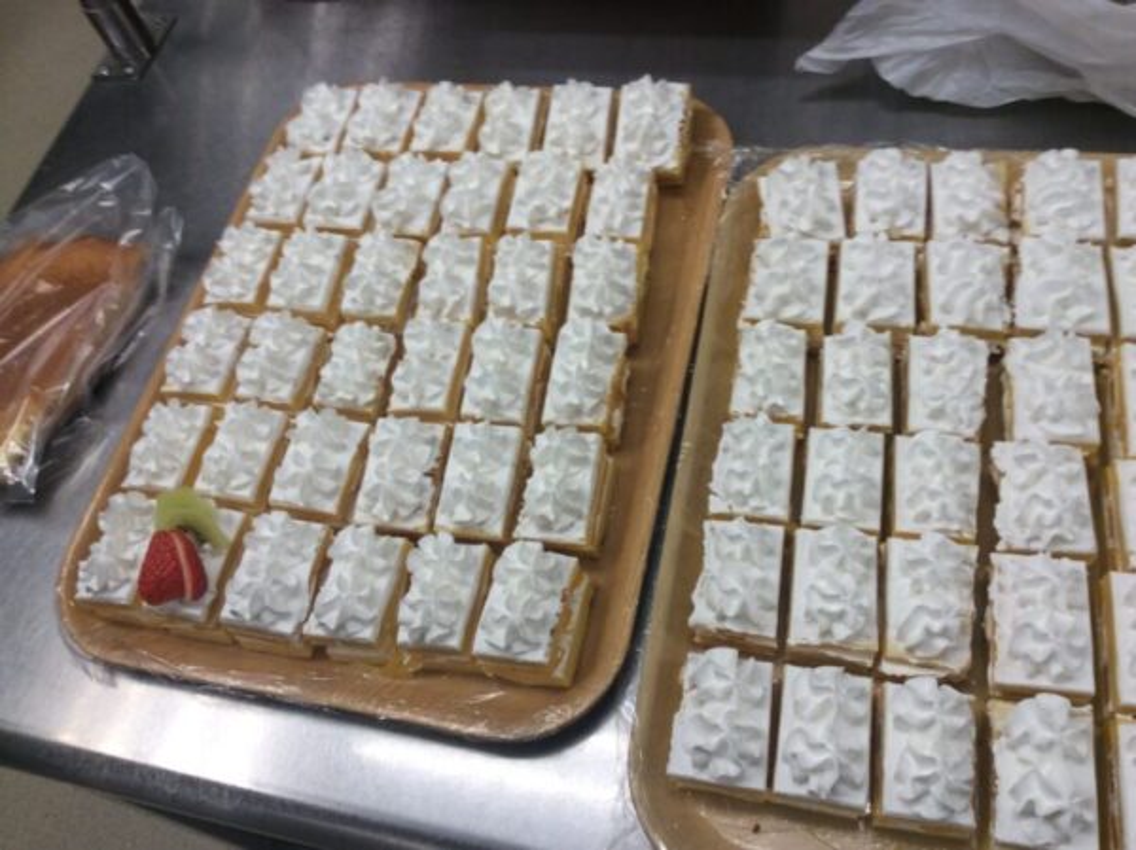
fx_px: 1049
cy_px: 425
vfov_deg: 44.1
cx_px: 568
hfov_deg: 56.9
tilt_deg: -57.4
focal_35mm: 32
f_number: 2.4
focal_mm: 3.3
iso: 40
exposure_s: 1/60
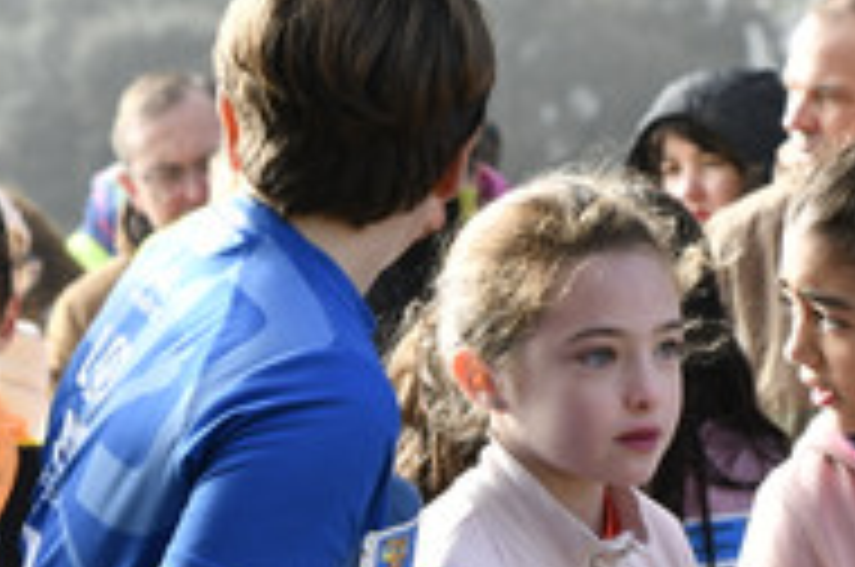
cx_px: 513
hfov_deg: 8.4
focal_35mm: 245
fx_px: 5809
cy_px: 587
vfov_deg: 5.6
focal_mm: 62
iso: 125
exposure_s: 1/320
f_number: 4.5
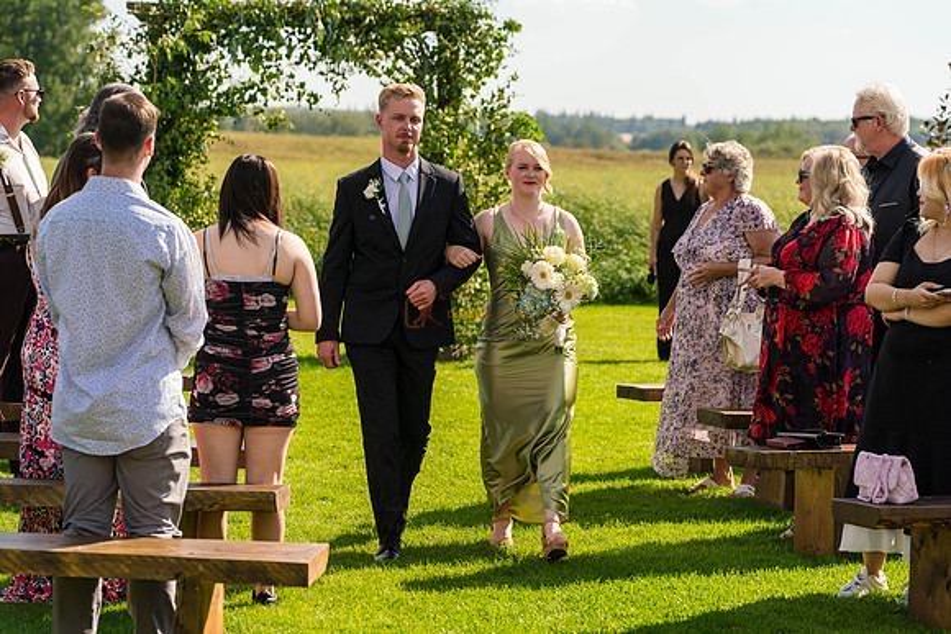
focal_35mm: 105
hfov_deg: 19.5
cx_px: 476
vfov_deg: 13.1
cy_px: 317
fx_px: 2763
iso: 400
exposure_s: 1/2000
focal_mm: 98
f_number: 4.5
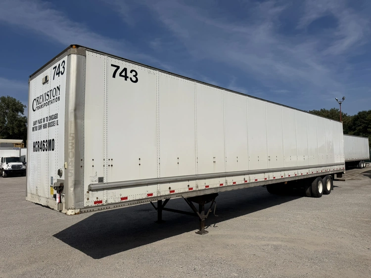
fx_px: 257
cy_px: 139
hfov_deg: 71.6
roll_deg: +1.6
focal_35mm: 24
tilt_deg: +3.4
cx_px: 186
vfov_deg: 56.8
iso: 80
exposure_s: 1/17544
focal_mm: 6.76
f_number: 1.78
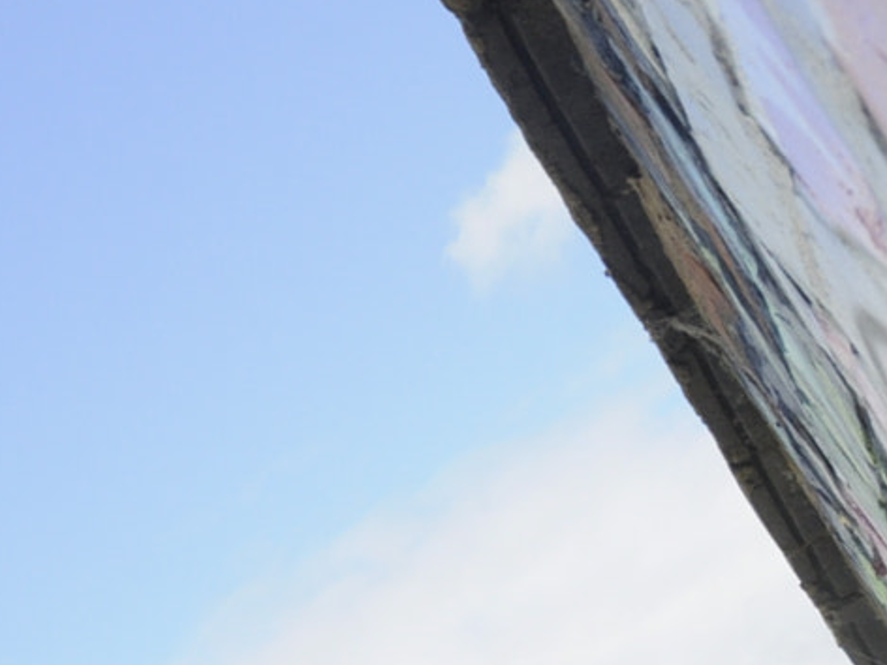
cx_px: 1806
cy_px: 847
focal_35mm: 150
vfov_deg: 9.7
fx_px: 3844
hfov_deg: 11.7
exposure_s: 1/320
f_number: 11
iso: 500
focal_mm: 24
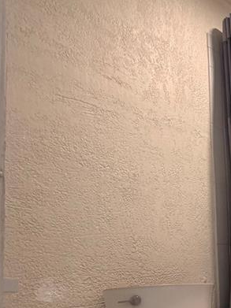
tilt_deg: +6.1
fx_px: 383
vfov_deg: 41.4
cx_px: 335
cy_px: 258
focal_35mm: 43
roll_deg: +3.6
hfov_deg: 26.0
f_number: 2.2
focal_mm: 2.22
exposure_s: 1/60
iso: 200
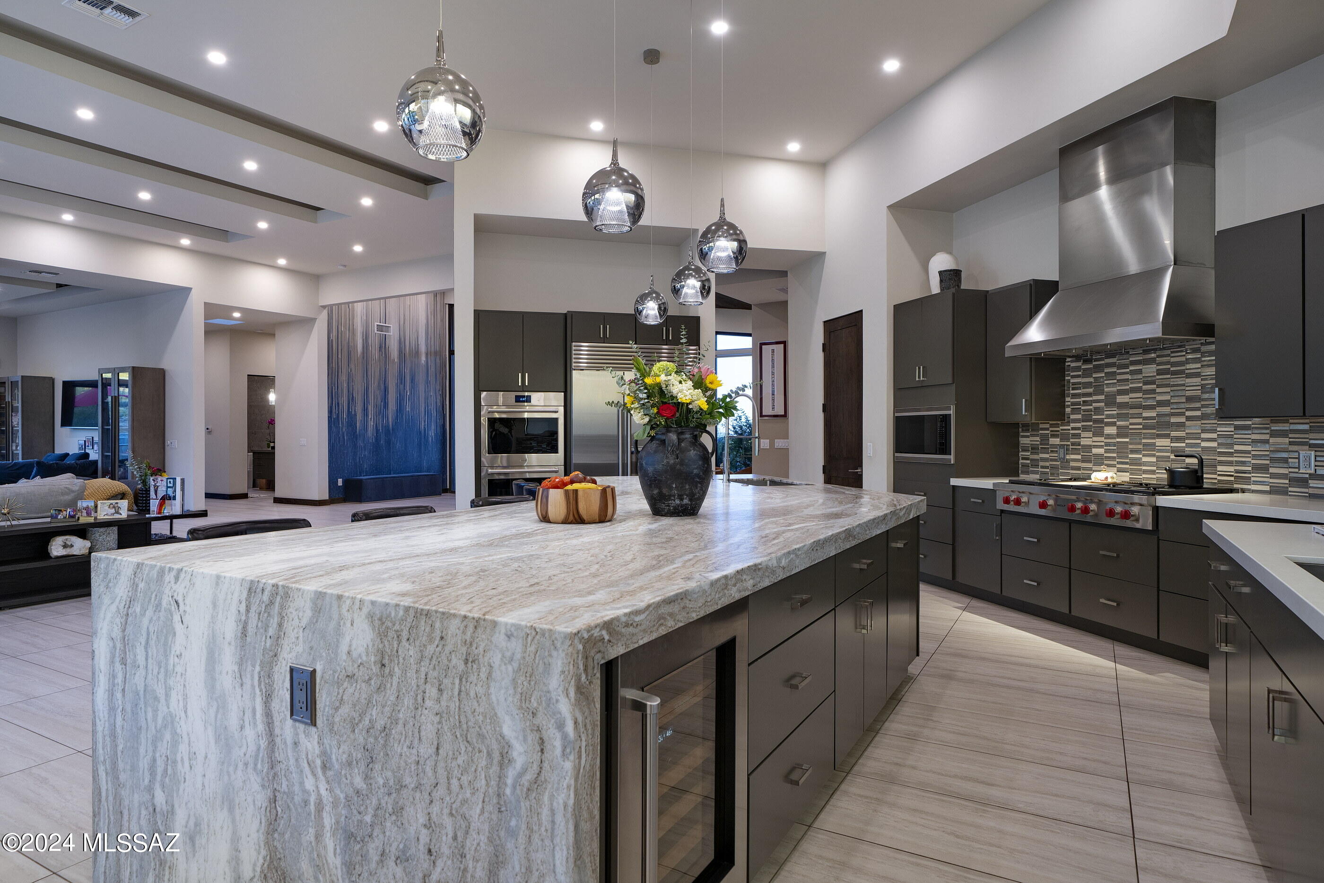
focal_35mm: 19
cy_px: 442
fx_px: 699
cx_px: 662
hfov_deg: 86.9
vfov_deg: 64.5
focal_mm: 19
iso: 200
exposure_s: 1/4
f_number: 7.1
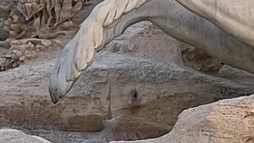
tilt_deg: +5.2
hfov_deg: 4.1
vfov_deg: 2.4
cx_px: 741
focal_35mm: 510
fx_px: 3435
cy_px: -282
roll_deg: -0.5
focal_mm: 9
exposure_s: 1/359
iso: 32
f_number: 2.8
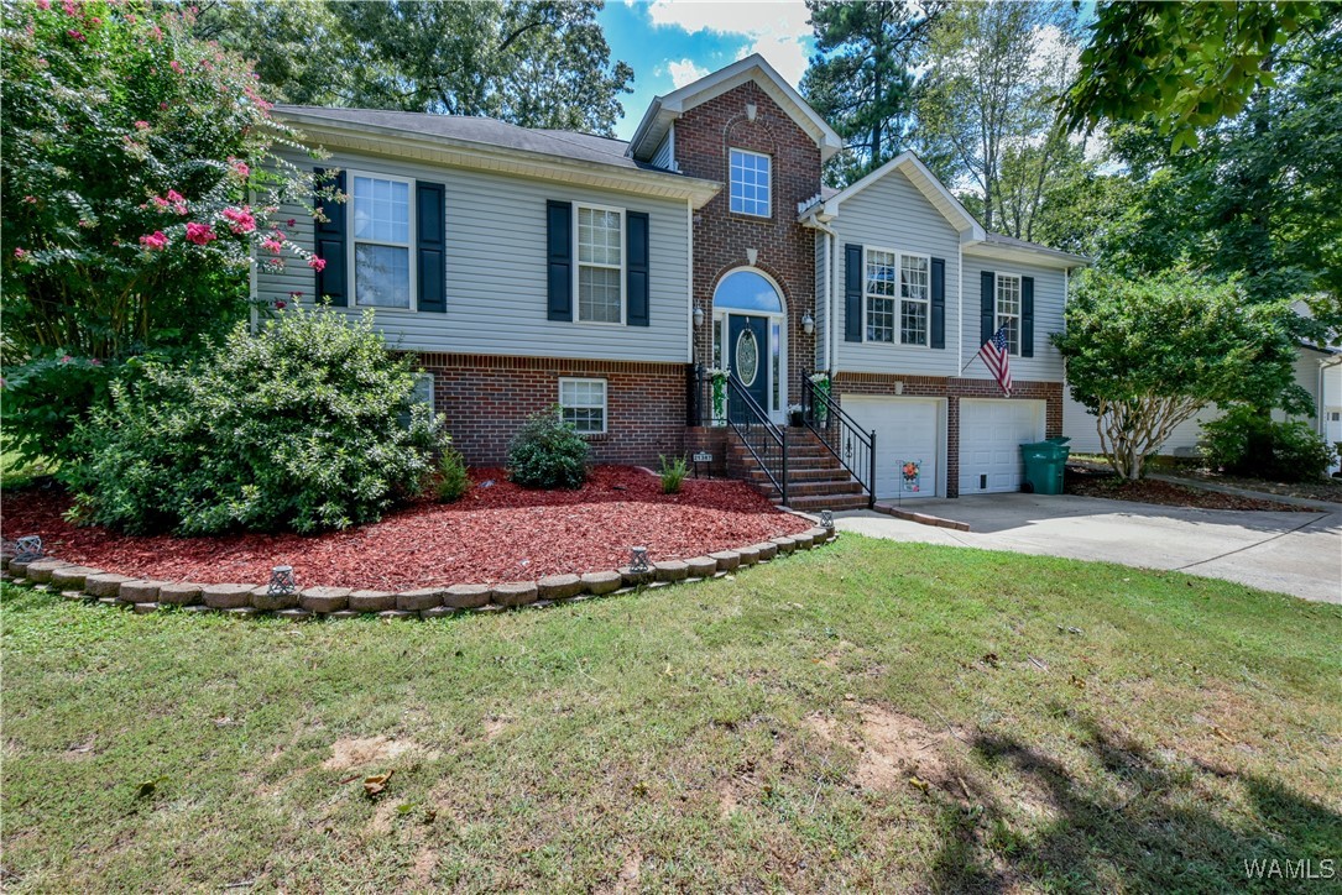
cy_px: 448
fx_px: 522
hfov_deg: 104.2
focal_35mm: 14
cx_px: 671
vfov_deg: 81.2
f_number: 22
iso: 500
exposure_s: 1/80
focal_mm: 14
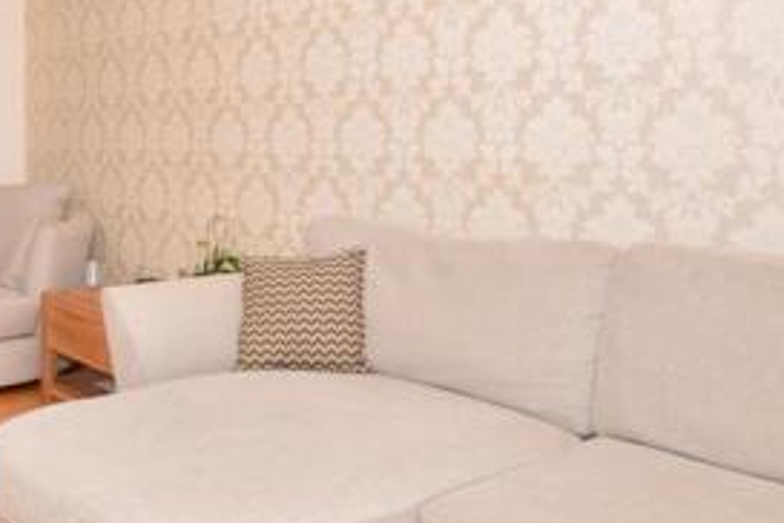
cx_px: 172
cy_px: 157
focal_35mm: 36
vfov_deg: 36.3
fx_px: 784
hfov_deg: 50.4
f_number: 5
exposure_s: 1/80
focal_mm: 10
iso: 200
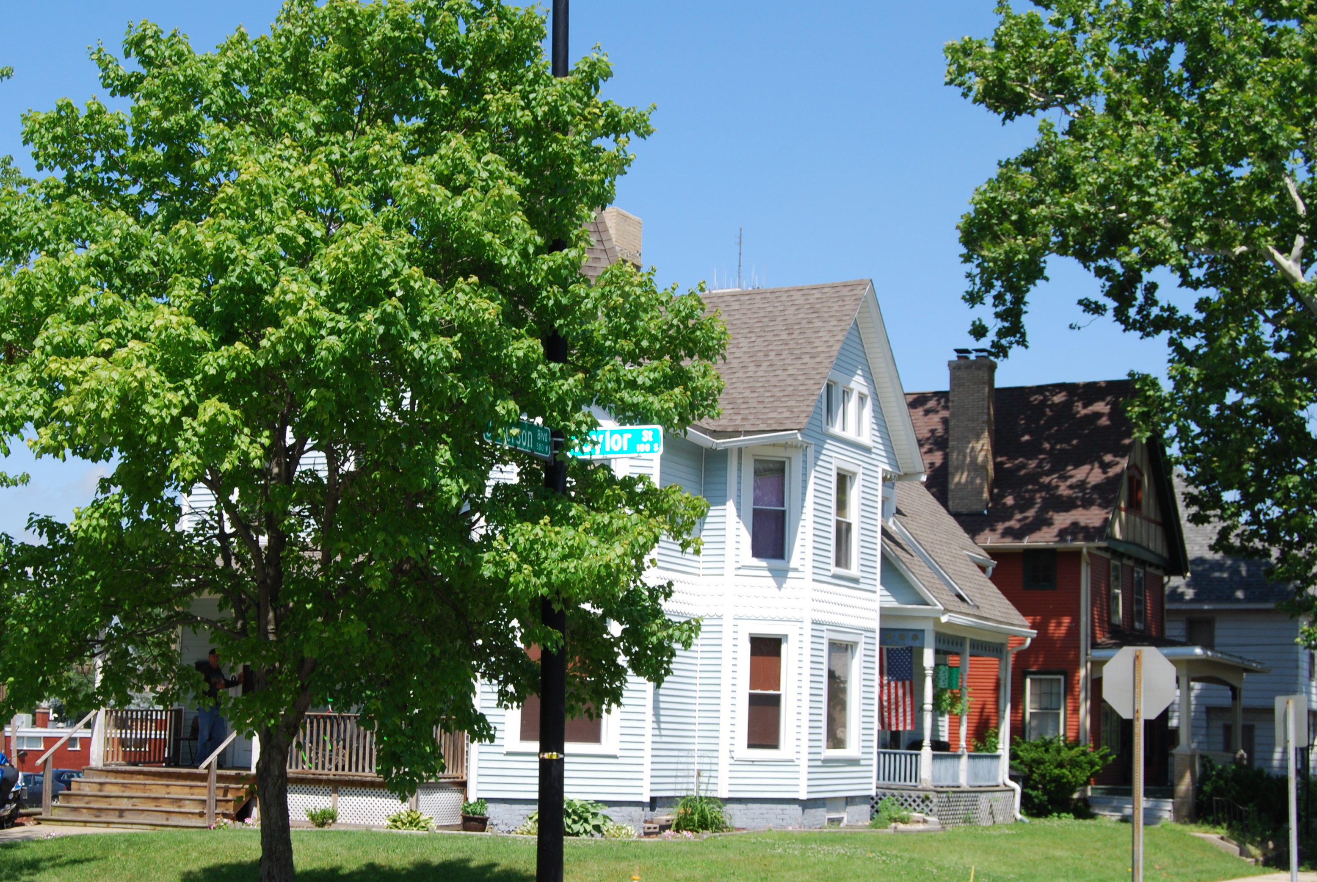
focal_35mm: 56
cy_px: 538
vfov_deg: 24.2
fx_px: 2051
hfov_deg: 35.4
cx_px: 515
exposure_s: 1/200
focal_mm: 30
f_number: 8
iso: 100
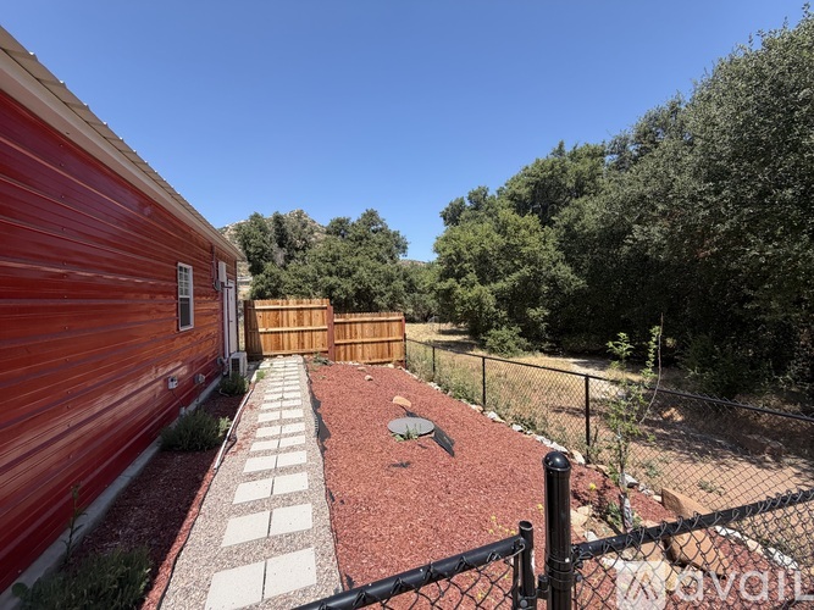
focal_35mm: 14
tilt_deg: -1.1
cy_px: 305
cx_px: 407
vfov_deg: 85.7
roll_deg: +0.3
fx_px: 329
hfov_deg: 102.1
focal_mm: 2.22
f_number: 2.2
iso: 32
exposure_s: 1/770
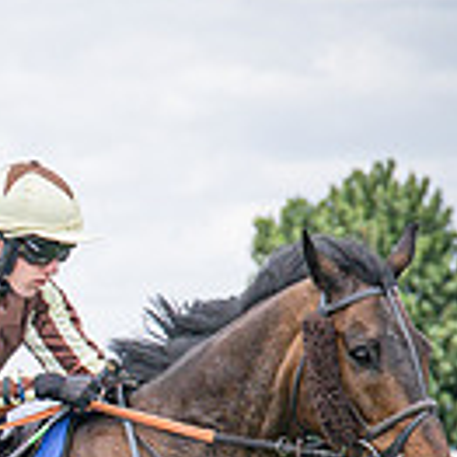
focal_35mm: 461
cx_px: -216
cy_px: 481
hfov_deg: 3.8
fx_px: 6886
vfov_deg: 3.8
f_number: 4
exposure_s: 1/2000
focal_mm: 70
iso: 400
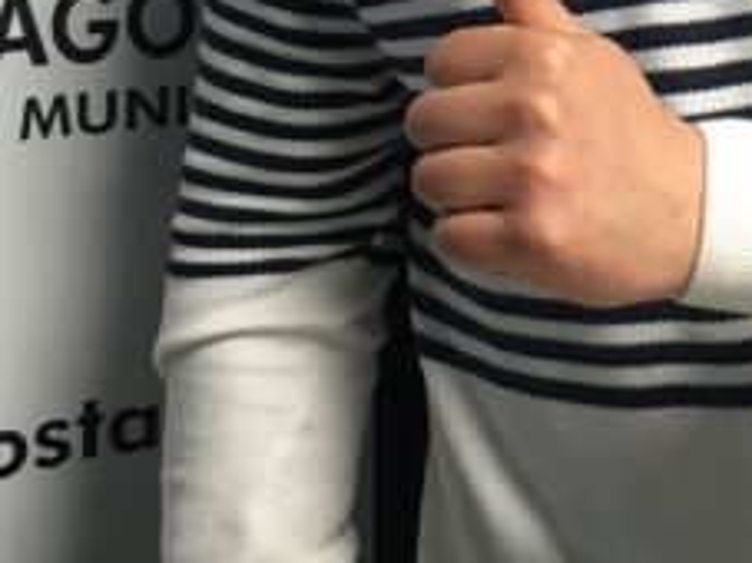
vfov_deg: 14.3
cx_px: 530
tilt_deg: -1.1
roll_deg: +2.8
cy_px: -232
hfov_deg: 19.9
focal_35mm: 98
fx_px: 2128
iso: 125
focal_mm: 4.15
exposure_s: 1/33
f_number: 2.2
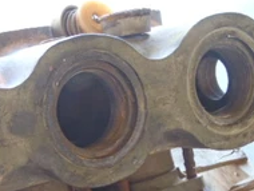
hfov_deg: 23.6
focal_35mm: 80
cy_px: 156
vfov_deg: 18.3
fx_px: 588
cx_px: 17
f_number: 4.6
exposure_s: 1/13
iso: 200
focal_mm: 6.83
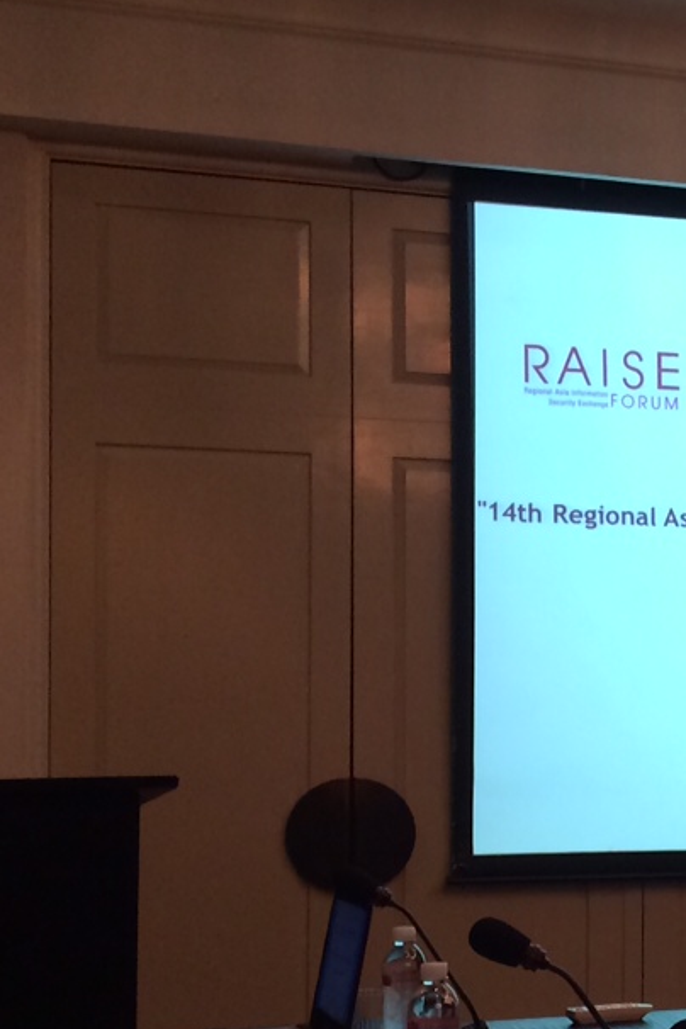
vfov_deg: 24.0
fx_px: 2401
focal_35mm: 84
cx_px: 1182
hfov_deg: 14.5
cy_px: 717
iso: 50
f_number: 2.2
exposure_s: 1/30
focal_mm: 4.12
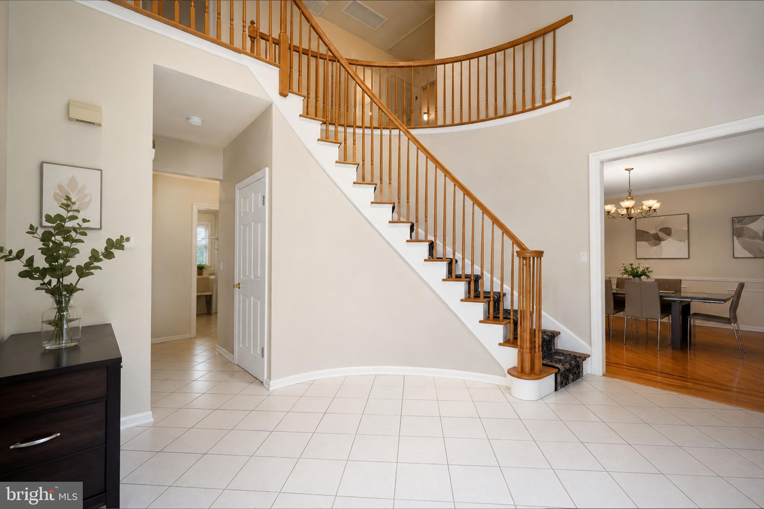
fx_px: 340
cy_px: 254
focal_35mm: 16
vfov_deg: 73.7
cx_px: 382
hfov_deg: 96.7
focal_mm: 16
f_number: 4
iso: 64
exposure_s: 1/30
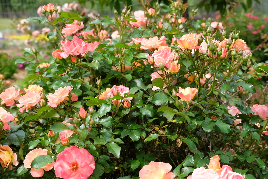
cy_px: 132
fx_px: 357
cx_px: 166
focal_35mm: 48
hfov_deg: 40.8
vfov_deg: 27.7
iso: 800
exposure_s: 1/4000
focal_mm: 18
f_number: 3.6
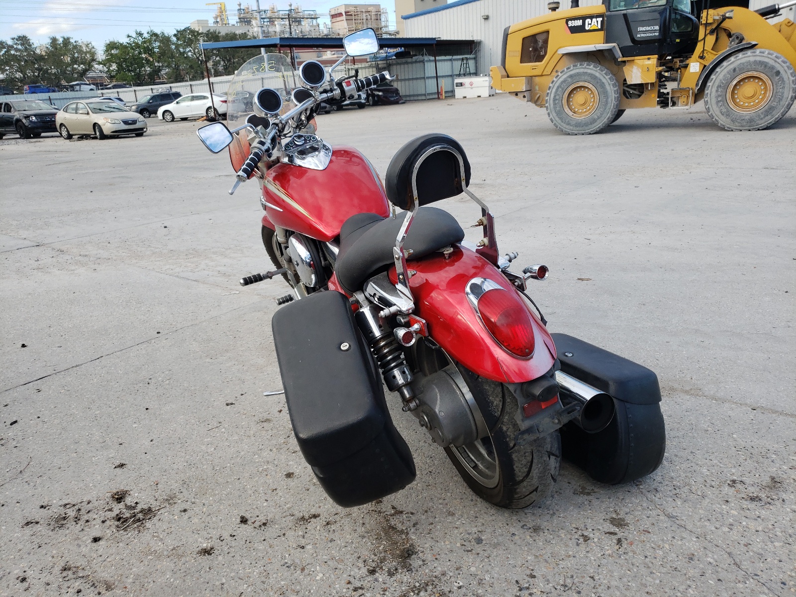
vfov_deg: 53.1
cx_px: 398
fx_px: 598
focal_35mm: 26
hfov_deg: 67.3
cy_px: 298
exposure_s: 1/1000
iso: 50
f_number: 1.5
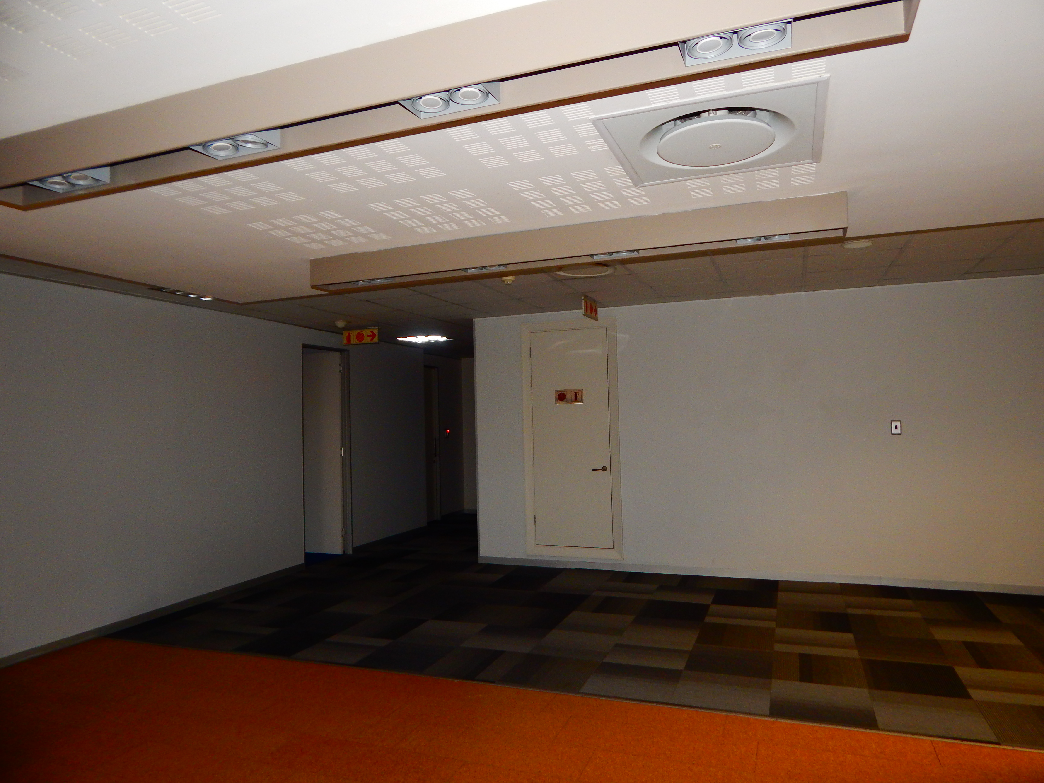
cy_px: 392
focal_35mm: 22
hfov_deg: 76.4
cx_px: 522
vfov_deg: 61.1
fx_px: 664
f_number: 3
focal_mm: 4
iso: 200
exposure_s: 1/30
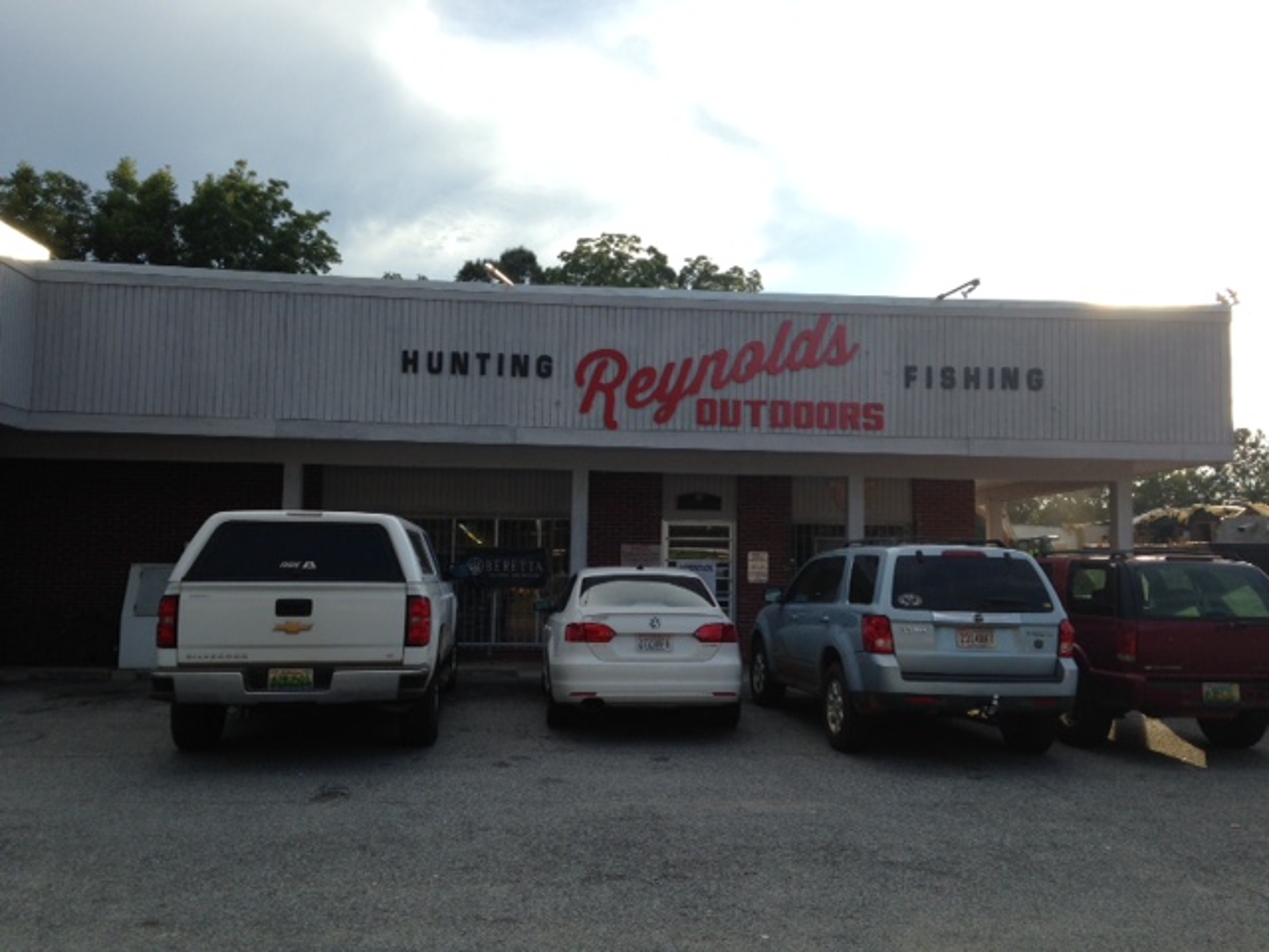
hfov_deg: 55.4
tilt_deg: +4.3
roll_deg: -0.6
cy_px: 476
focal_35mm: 33
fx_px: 1210
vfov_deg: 42.9
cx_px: 634
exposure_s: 1/570
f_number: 2.4
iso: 50
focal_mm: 4.12
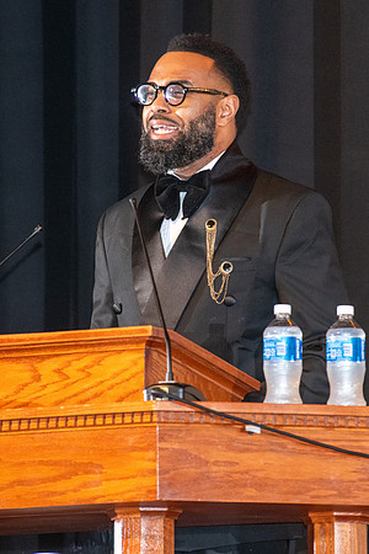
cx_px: 175
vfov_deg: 5.3
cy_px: 212
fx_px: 5984
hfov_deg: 3.5
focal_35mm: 389
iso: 1600
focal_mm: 200
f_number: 4
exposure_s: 1/125
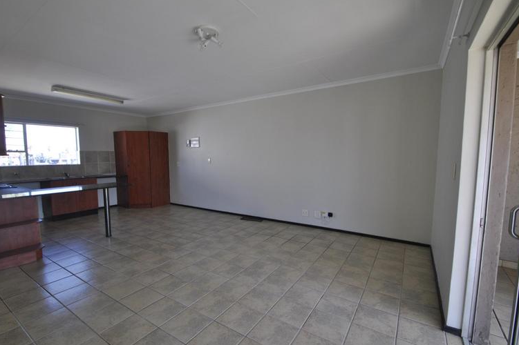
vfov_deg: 73.7
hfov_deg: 96.7
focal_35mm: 16
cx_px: 252
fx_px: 231
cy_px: 180
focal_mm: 10
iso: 200
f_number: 5
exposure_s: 1/100
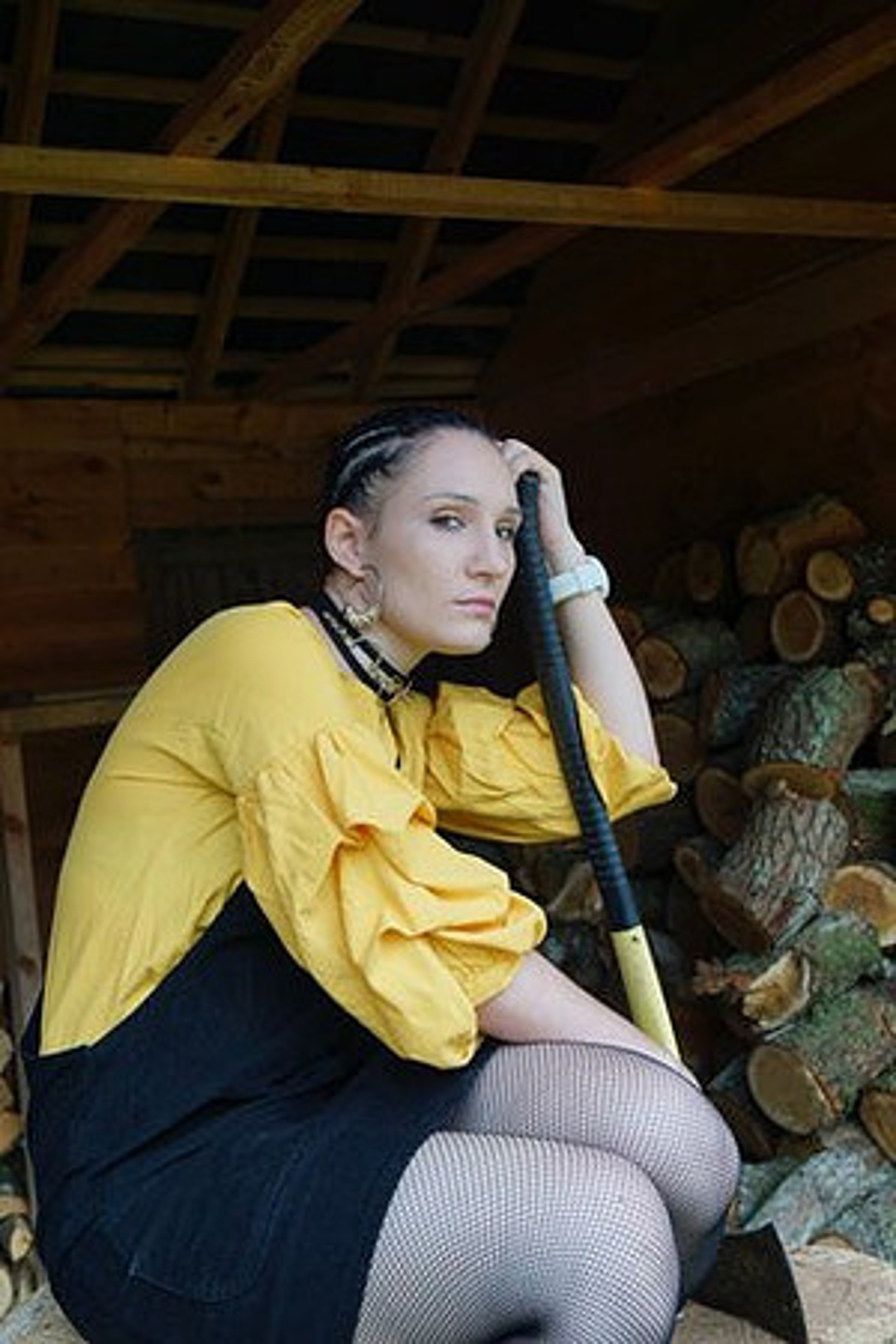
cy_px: 672
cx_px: 448
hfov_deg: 34.2
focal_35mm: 39
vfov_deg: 49.6
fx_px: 1456
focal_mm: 26
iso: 100
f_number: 5
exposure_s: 1/80
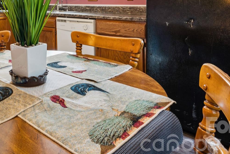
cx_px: 43
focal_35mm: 35
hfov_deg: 51.1
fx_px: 221
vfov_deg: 35.0
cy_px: 4
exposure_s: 1/2
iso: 200
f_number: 13
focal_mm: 16.8
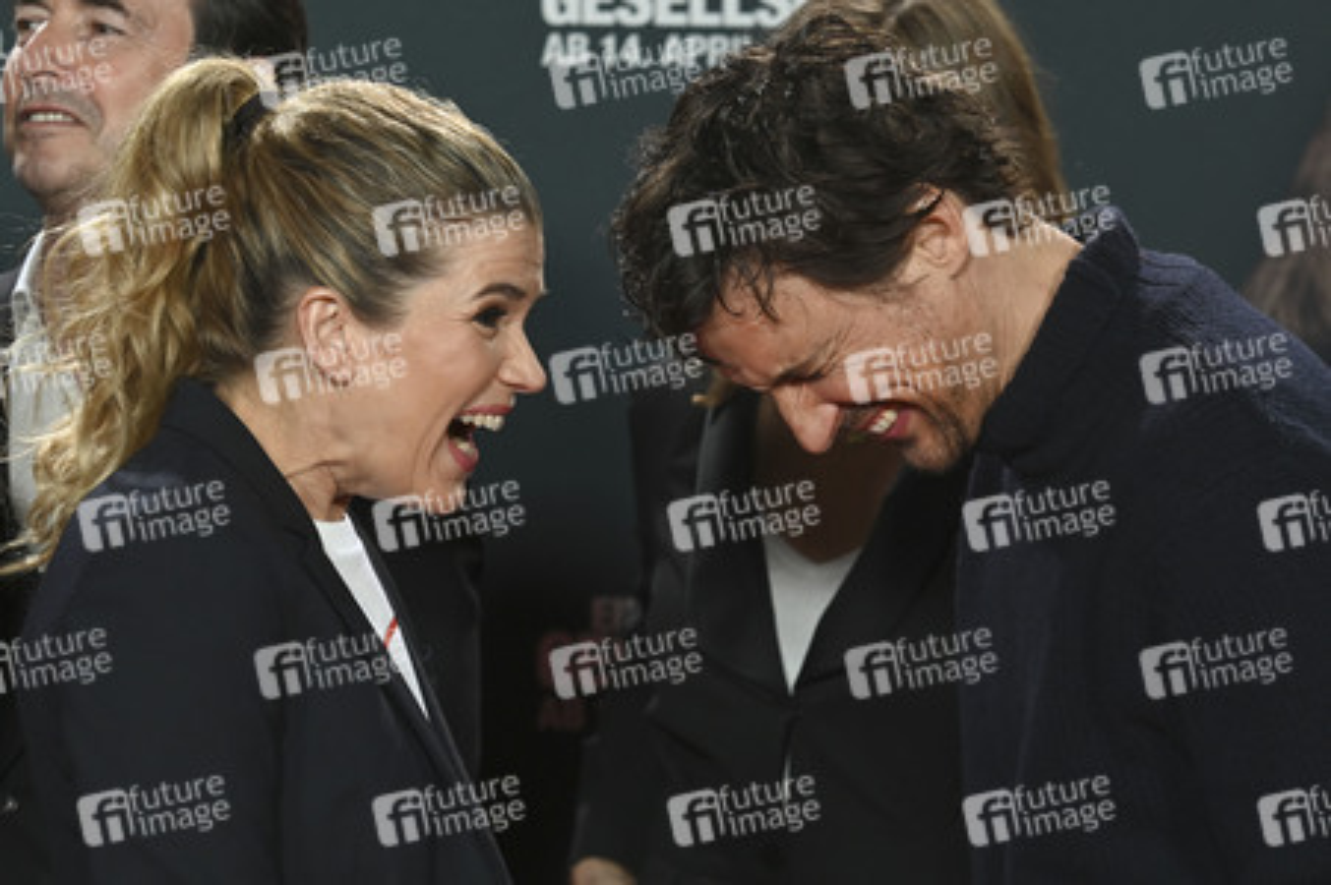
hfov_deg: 20.8
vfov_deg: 13.9
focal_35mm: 98
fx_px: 3621
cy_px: 442
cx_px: 666
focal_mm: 98
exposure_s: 1/350
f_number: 5.6
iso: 1600
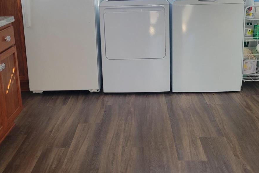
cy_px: 54
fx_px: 353
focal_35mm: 49
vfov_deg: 27.3
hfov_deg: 40.3
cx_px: 129
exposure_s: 1/120
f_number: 1.8
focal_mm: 5.4
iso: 200
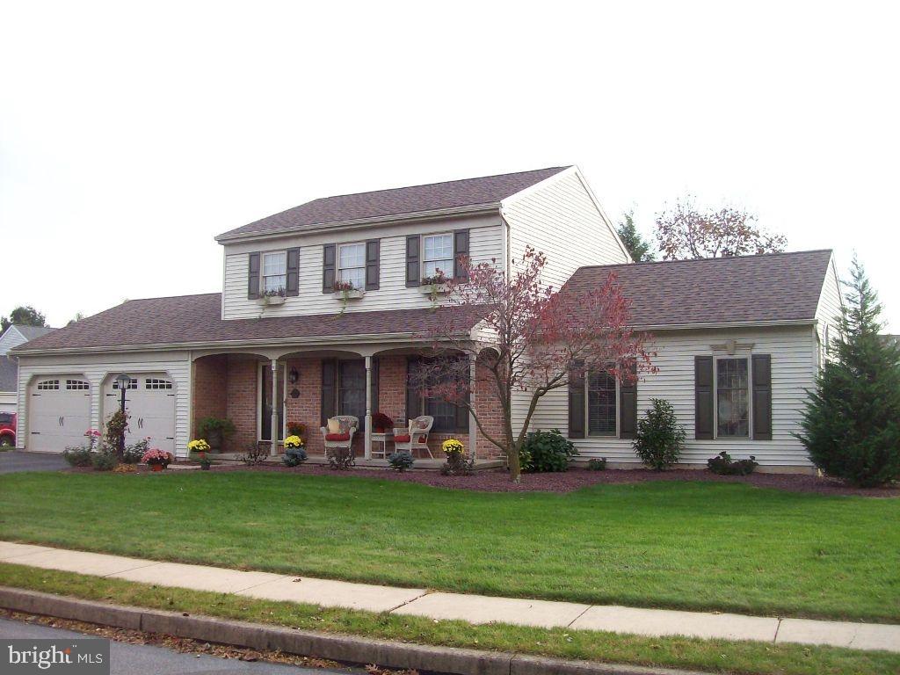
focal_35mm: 36
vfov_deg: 39.7
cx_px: 450
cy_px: 338
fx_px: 936
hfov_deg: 51.4
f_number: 2.7
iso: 80
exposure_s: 1/253
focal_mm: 6
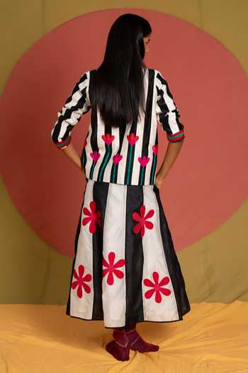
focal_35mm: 44
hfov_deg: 30.5
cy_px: 186
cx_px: 124
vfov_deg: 44.5
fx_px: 455
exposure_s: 1/200
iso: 1000
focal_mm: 44
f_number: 2.8
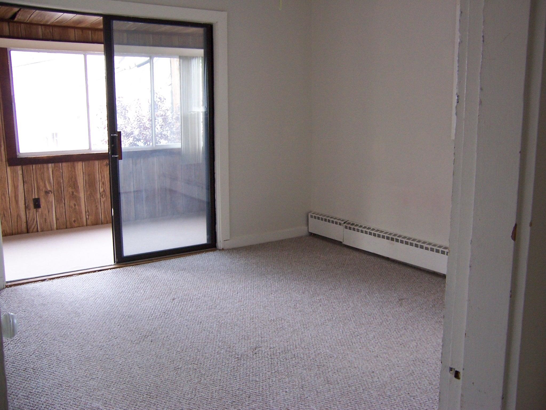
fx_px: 521
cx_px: 273
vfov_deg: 42.9
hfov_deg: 55.4
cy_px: 205
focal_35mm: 33
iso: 140
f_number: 3.4
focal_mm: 5.5
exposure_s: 1/15
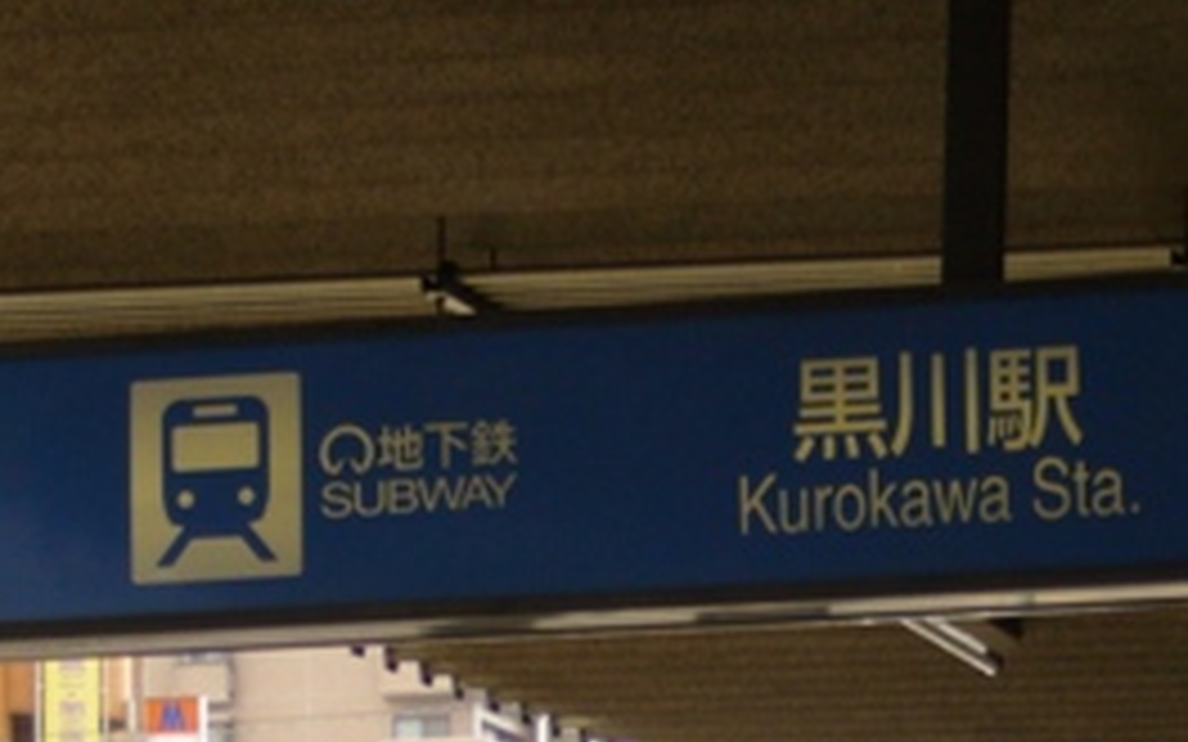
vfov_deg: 5.5
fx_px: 7738
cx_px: 990
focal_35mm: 239
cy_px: 1025
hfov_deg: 8.8
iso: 80
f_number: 4.6
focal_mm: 15.4
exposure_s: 1/160
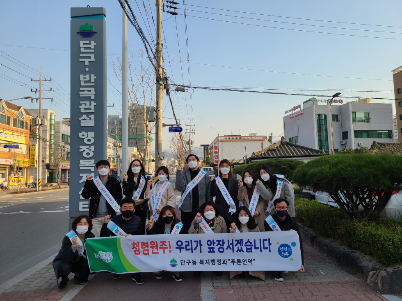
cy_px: 150
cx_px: 201
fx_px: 302
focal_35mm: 26
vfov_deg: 53.1
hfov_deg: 67.3
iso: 40
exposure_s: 1/1027
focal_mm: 5.4
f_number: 1.8
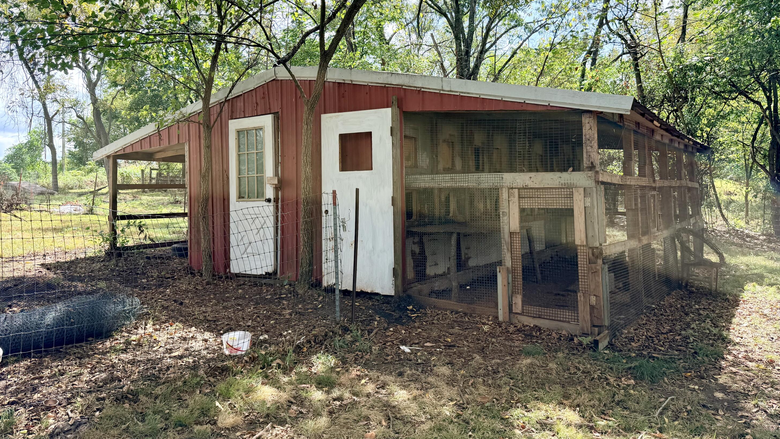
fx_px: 558
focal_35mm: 27
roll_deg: +1.3
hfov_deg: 69.9
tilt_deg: +2.1
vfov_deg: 42.5
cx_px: 394
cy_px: 157
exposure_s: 1/1410
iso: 100
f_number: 1.78
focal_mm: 6.76
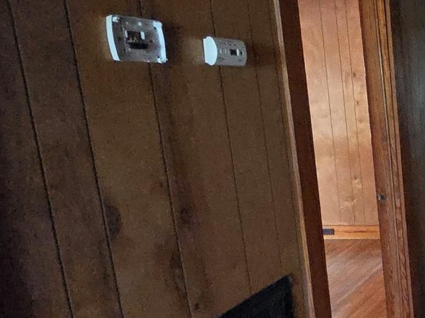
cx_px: 560
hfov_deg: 32.7
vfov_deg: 34.3
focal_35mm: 42
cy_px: 181
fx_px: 515
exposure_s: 1/24
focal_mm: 1.7
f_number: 2.2
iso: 1600
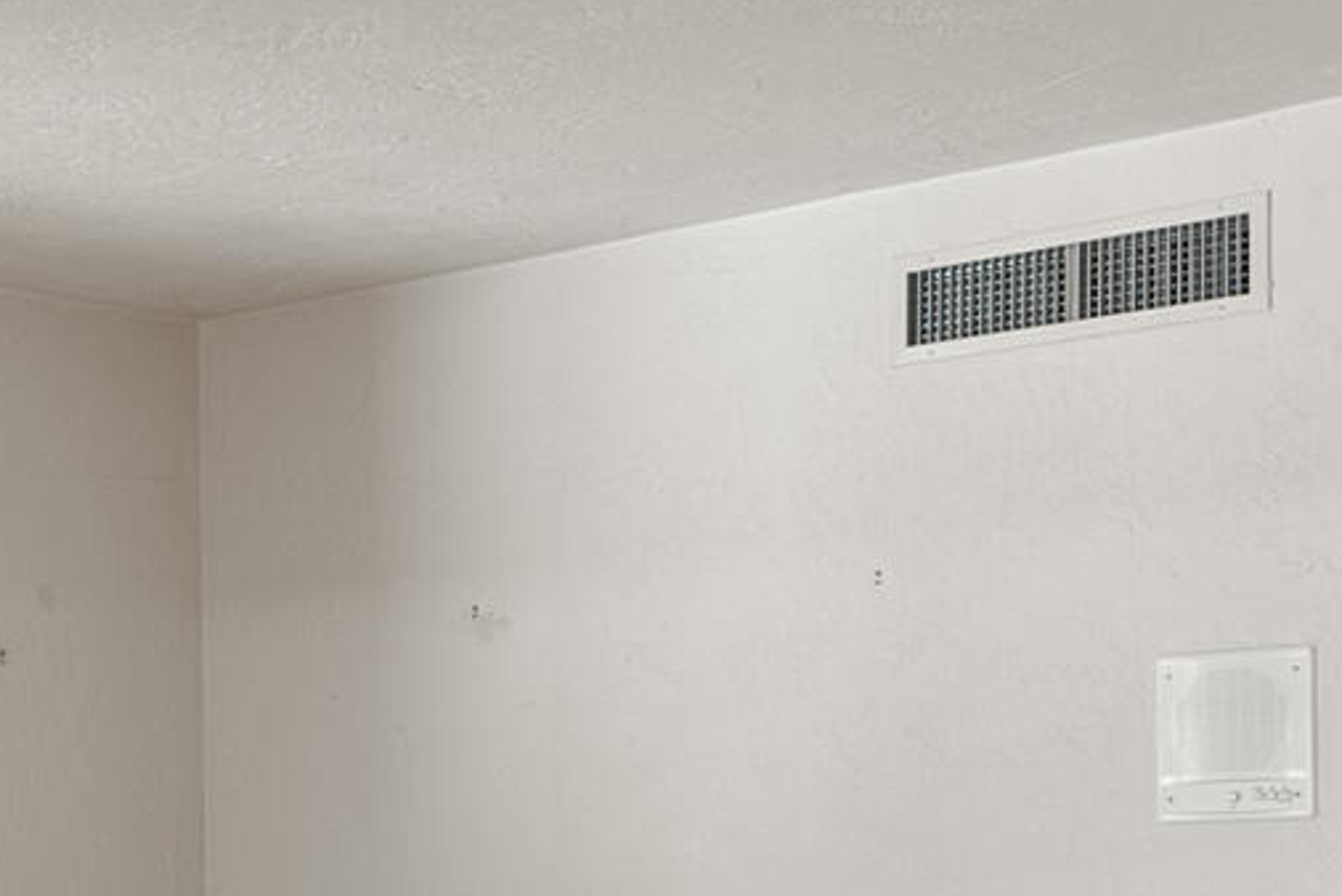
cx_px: -329
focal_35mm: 79
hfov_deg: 23.2
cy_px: 946
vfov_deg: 16.8
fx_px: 2947
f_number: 8
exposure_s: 1/2
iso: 400
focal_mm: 16
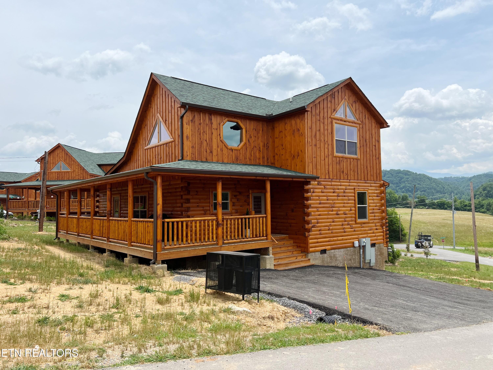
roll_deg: +1.5
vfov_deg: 53.1
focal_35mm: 26
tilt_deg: +3.3
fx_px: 370
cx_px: 246
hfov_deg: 67.3
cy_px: 185
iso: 50
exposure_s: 1/5882
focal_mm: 5.7
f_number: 1.5
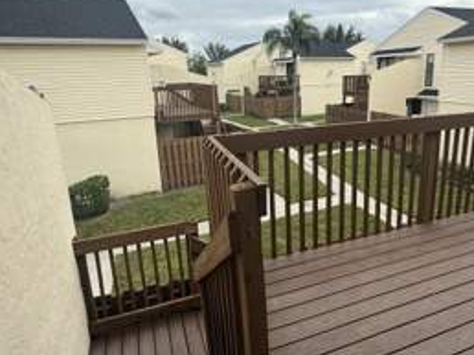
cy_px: 157
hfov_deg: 66.6
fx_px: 356
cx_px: 288
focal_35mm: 26
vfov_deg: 52.9
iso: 50
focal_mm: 2.22
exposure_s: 1/479
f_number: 2.2
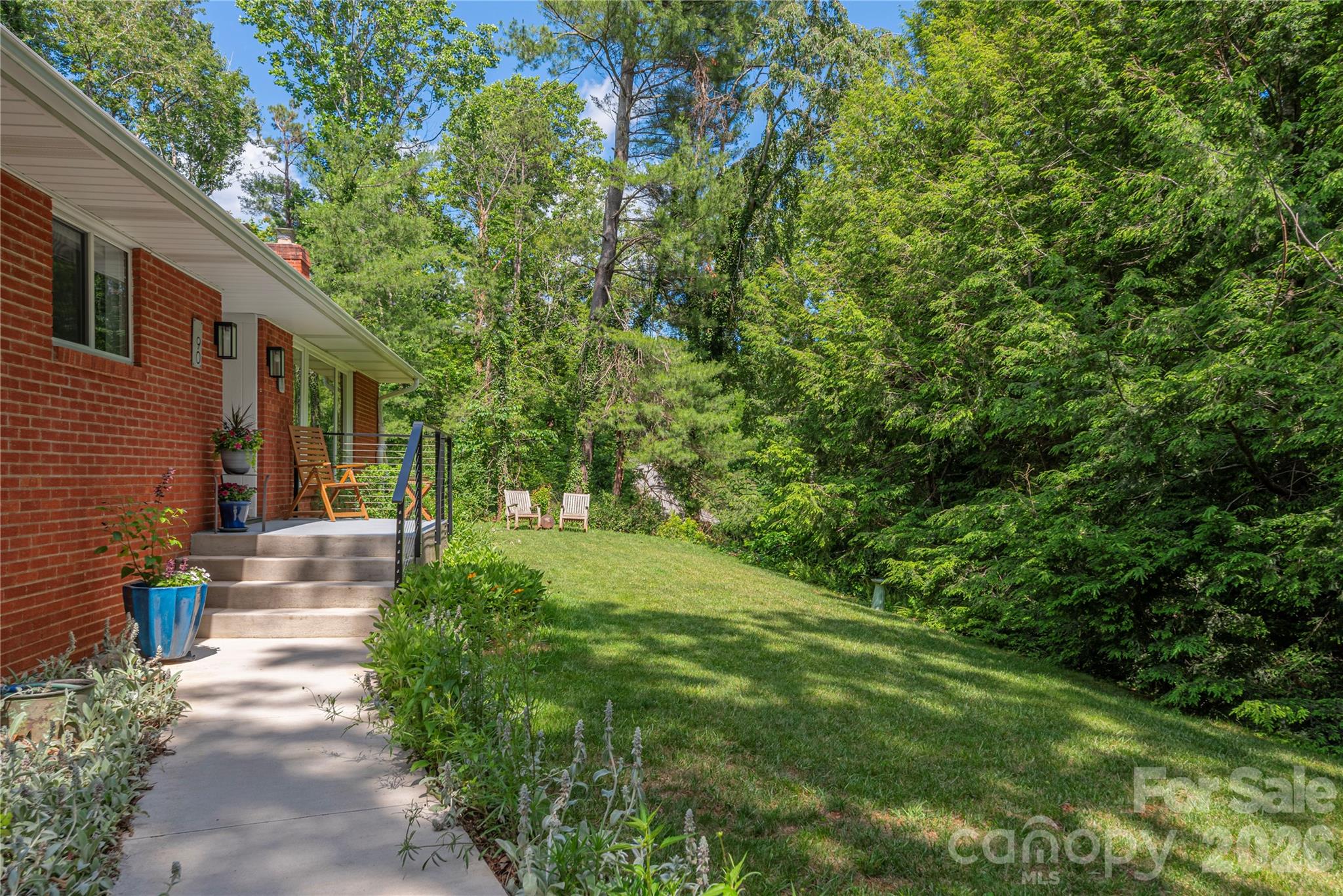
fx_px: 895
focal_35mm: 24
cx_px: 672
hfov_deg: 73.7
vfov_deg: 53.1
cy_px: 448
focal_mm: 24
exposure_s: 1/1000
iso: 320
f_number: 8
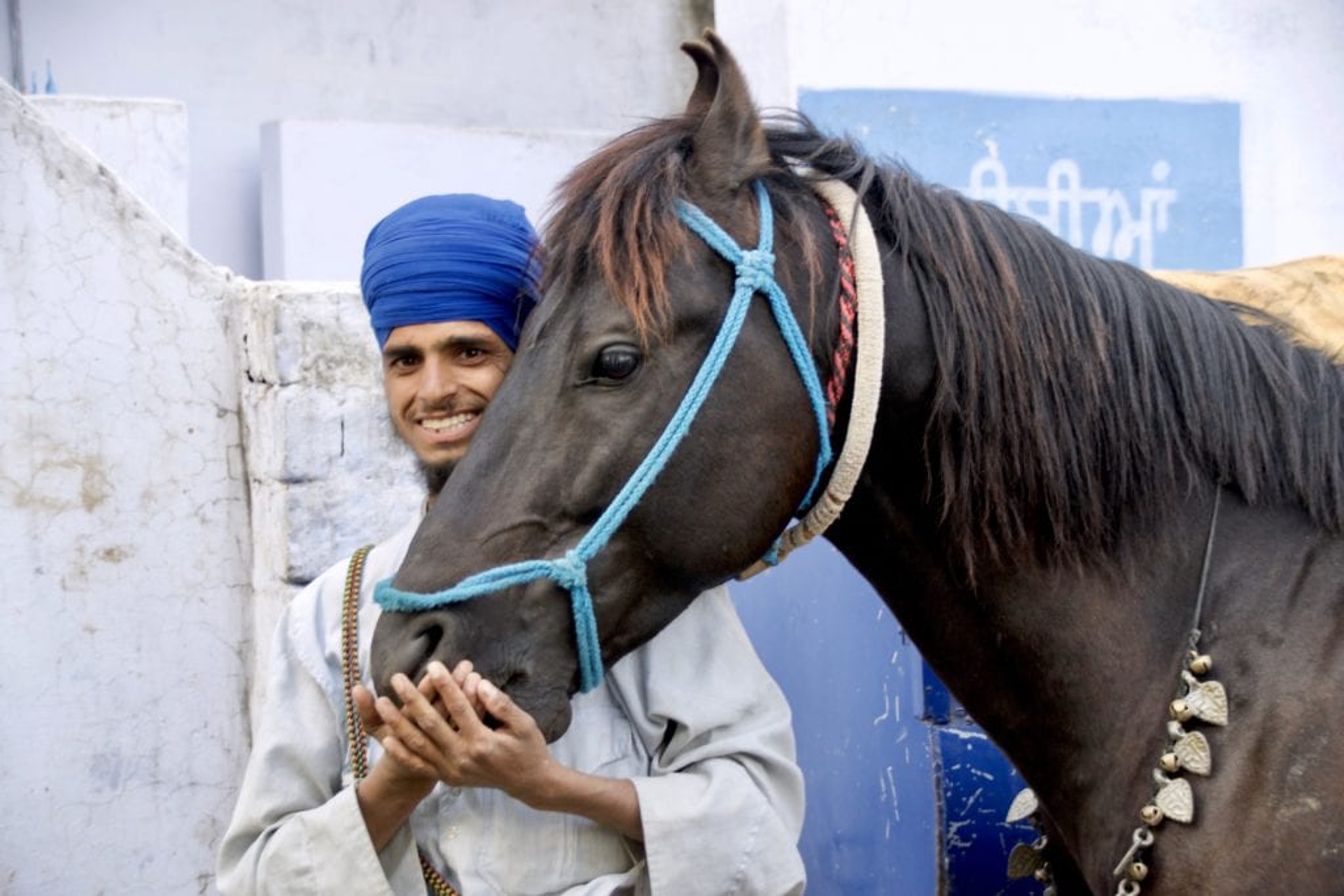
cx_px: 672
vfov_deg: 17.5
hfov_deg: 26.0
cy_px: 448
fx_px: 2912
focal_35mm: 78
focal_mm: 52
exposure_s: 1/80
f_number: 4.8
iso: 560
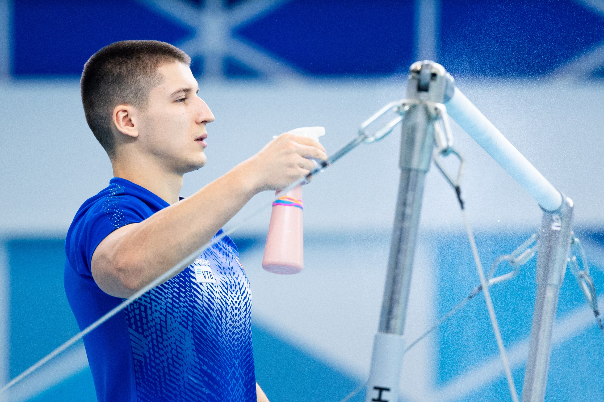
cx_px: 313
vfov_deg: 3.2
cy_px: 153
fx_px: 7097
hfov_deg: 4.9
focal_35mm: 423
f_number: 2.8
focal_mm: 200
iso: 2000
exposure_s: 1/1250
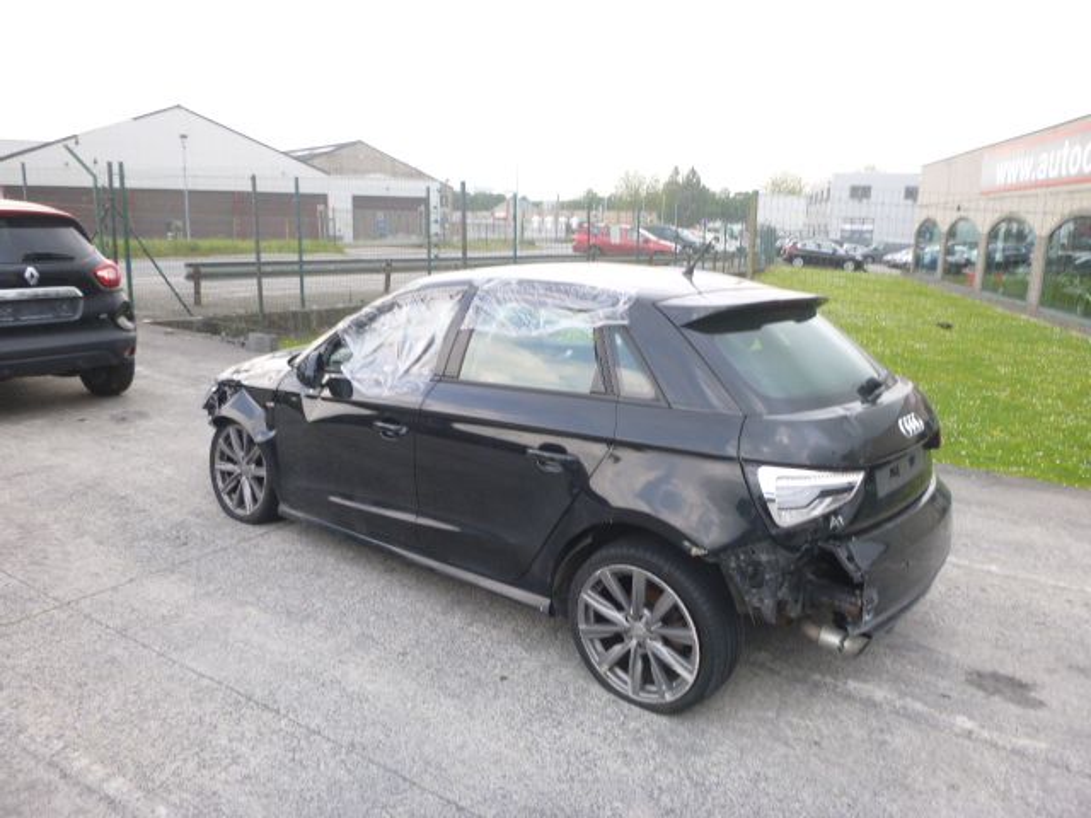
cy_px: 409
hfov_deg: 69.4
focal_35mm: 25
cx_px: 546
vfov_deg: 54.9
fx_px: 788
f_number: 3.9
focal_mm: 4.5
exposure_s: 1/80
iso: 100
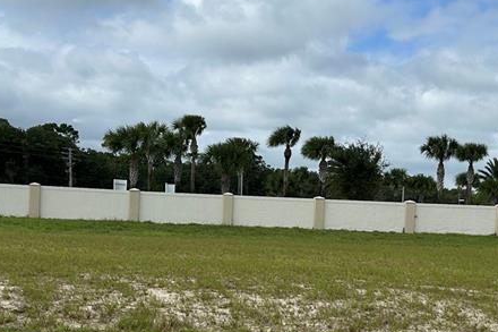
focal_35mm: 63
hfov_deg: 31.9
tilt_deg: -3.1
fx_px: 871
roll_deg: -0.9
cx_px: 258
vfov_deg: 21.4
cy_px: 236
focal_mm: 5.7
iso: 50
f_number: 1.5
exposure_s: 1/6993
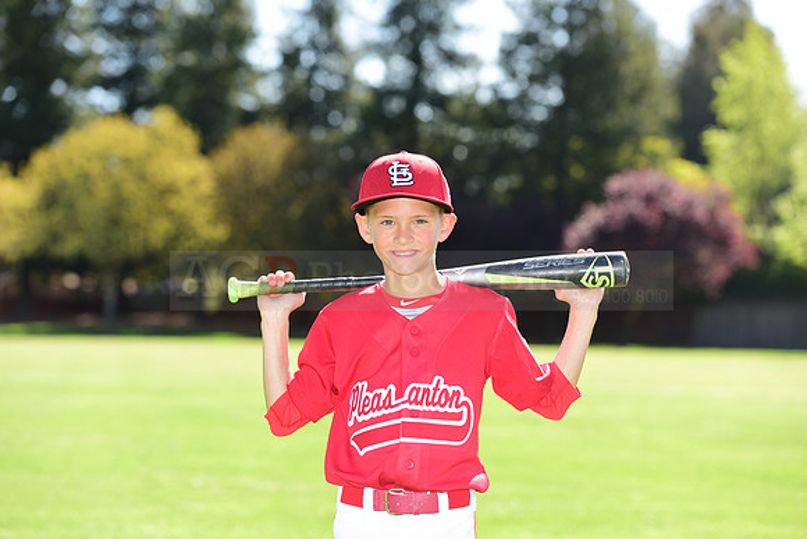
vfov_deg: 11.0
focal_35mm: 125
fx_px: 2803
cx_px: 404
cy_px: 270
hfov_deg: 16.4
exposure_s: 1/320
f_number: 4.5
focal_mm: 125
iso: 125
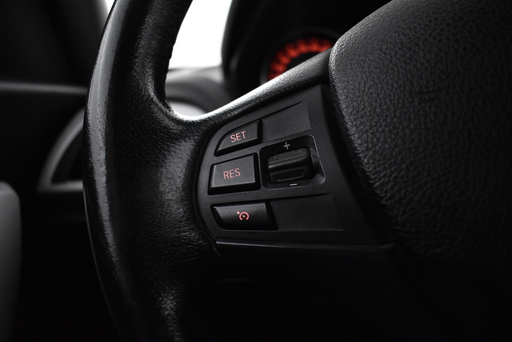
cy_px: 171
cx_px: 256
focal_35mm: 27
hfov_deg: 67.4
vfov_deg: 47.9
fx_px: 384
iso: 3200
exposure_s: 1/60
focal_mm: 18
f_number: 4
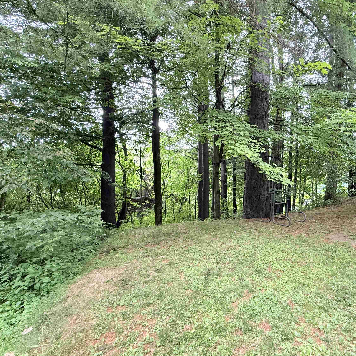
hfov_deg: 81.0
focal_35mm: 17
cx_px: 239
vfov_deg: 84.0
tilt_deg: +1.4
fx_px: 198
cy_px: 174
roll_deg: -0.1
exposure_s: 1/99
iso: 250
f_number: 2.2
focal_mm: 2.22
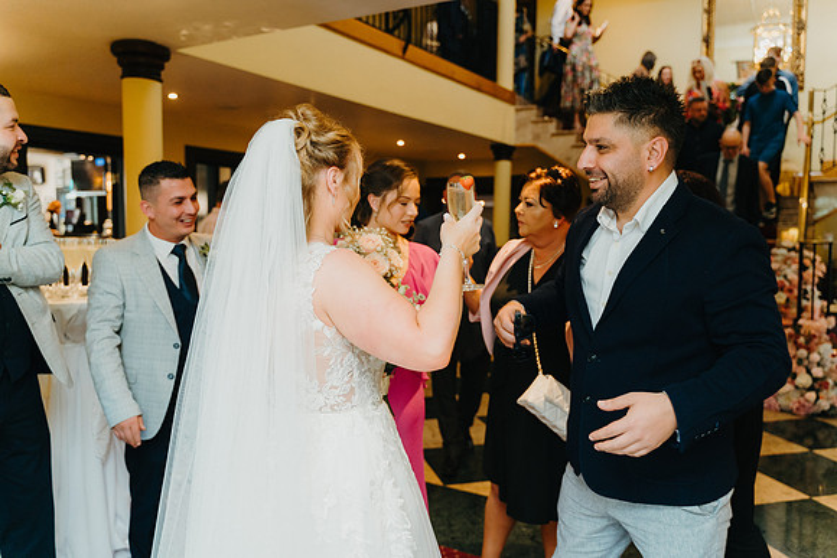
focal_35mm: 28
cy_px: 279
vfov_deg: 46.4
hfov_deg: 65.5
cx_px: 418
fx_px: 651
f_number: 2.8
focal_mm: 28
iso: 1250
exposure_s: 1/160
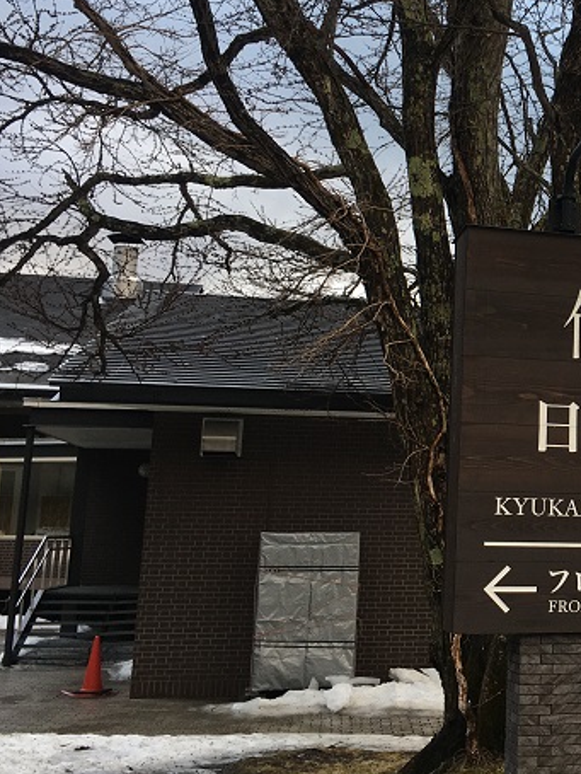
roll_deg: -1.1
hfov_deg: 26.1
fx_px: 1163
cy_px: 315
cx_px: 626
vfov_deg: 36.7
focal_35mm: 52
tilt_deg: +9.8
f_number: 2.2
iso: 25
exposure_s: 1/175
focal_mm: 4.15
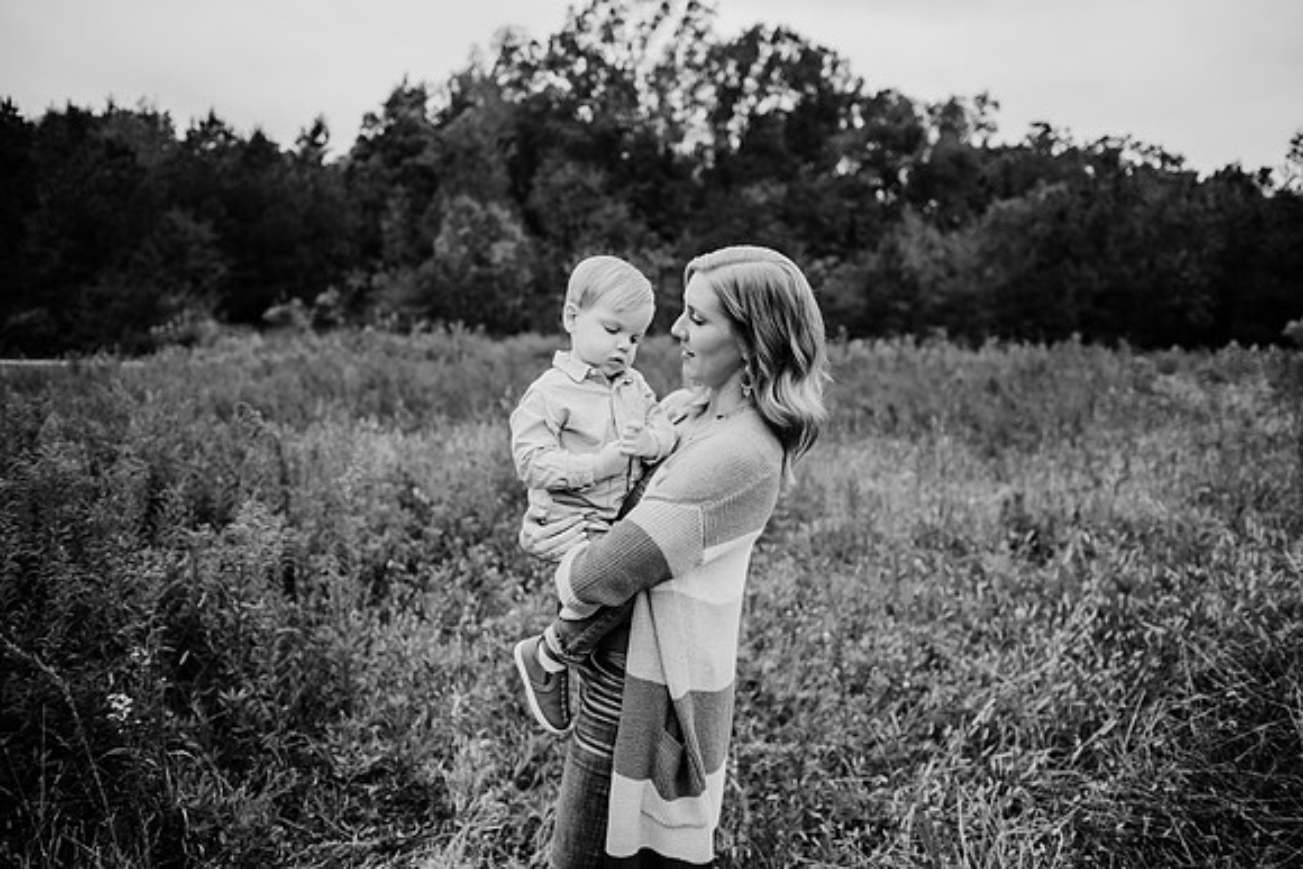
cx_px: 652
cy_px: 434
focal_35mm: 24
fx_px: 869
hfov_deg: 73.7
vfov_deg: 53.2
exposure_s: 1/800
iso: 125
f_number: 2.2
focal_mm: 24
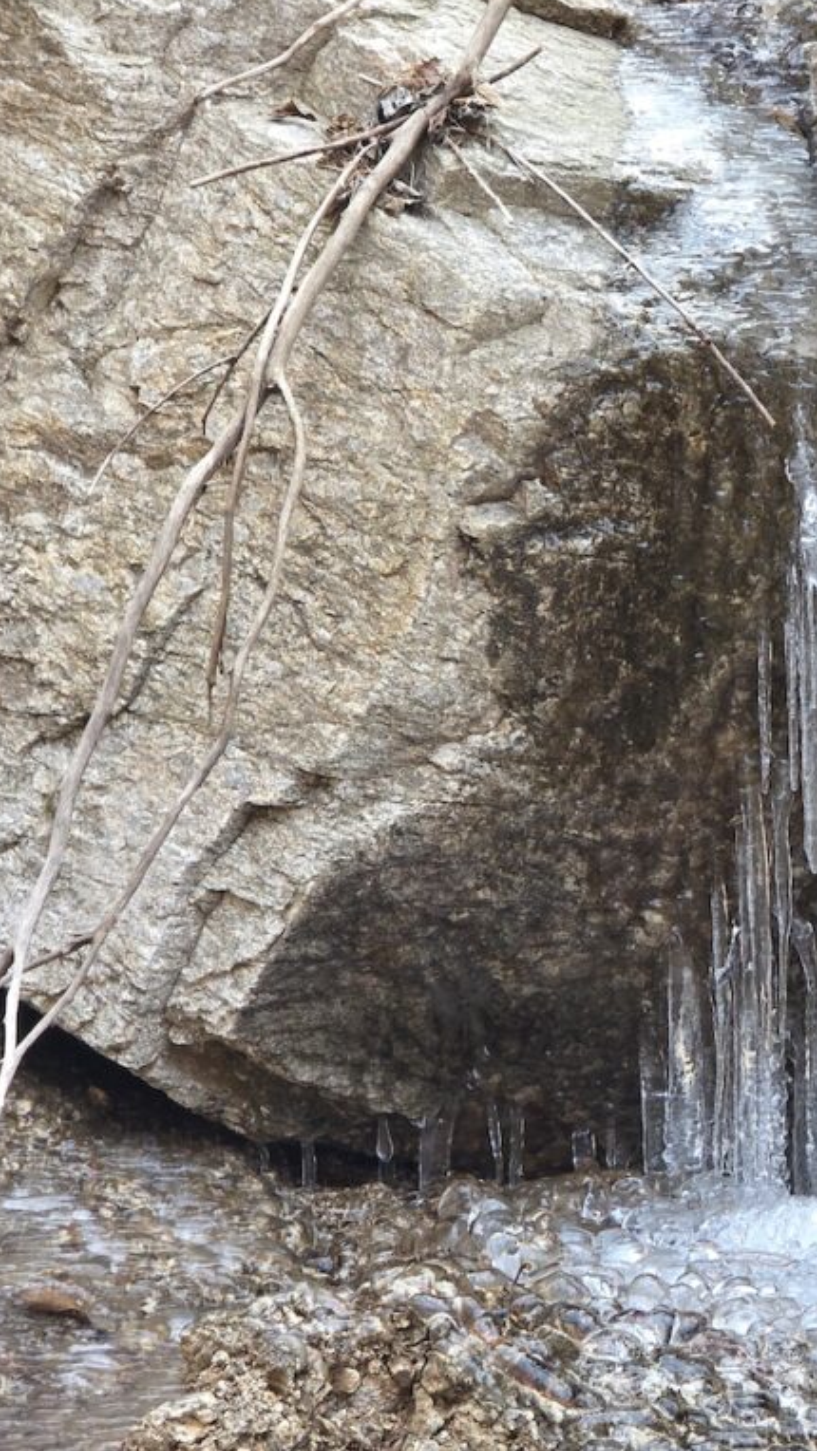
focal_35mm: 168
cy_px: 724
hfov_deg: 7.2
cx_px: 956
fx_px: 6467
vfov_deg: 12.8
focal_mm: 18.6
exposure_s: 1/120
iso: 250
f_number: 3.4
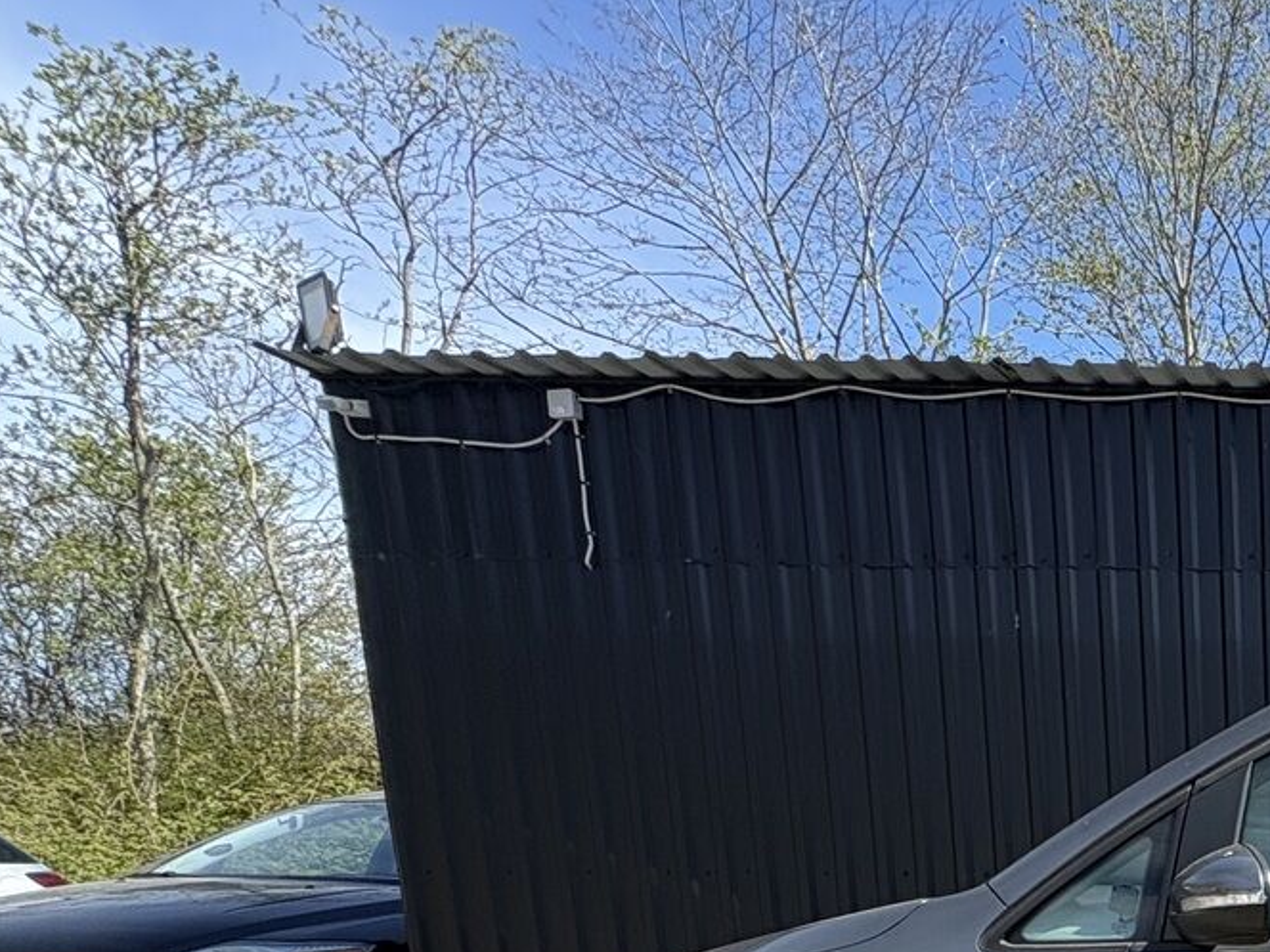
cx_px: 1627
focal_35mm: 36
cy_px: 1128
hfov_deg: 35.8
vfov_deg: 32.9
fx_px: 1321
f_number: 2.2
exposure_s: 1/956
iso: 64
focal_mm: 2.22
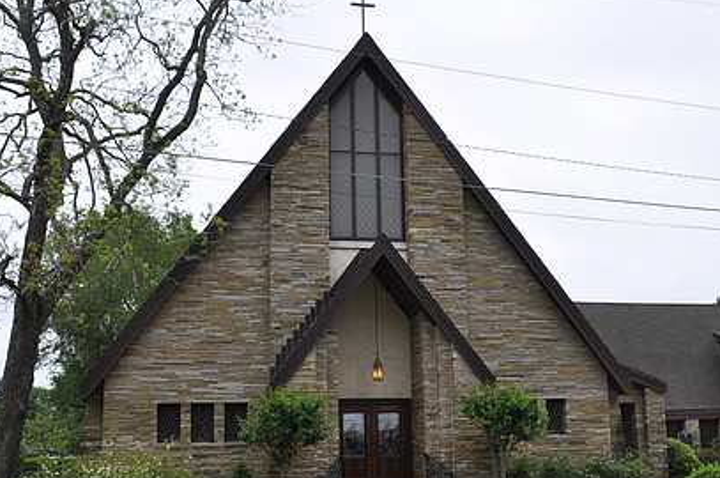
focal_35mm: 47
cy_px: 302
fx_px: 939
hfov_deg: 41.8
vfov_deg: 28.4
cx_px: 419
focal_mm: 22
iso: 200
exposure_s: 1/80
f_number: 9
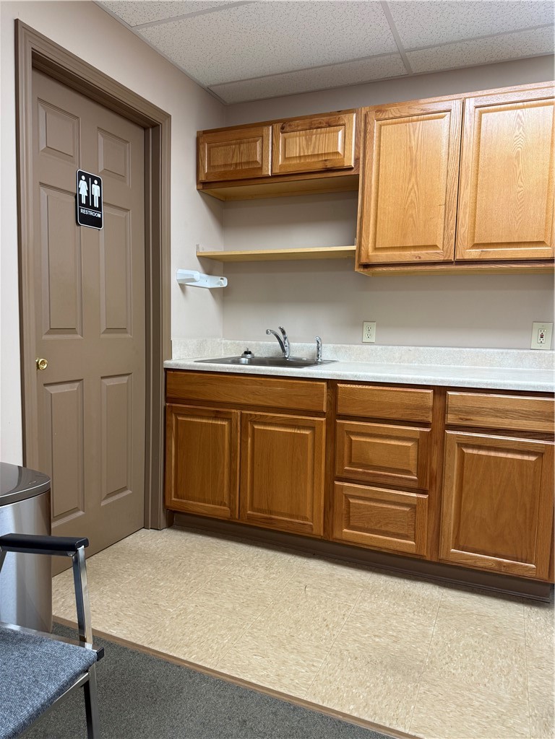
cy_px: 370
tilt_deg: -5.4
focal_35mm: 24
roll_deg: -1.5
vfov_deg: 71.6
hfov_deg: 56.8
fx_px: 513
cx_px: 278
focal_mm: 6.76
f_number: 1.78
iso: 125
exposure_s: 1/60
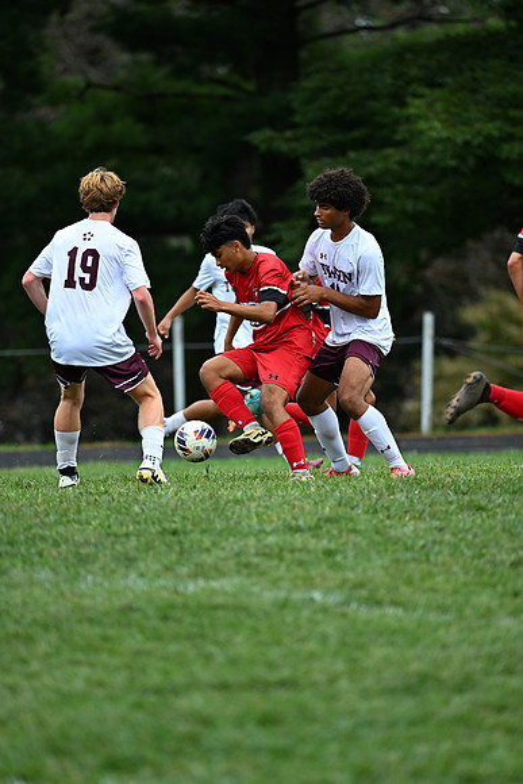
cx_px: 262
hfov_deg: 3.4
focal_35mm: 400
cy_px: 392
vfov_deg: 5.2
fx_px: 8711
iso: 1800
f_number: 4.5
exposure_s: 1/1250
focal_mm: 400
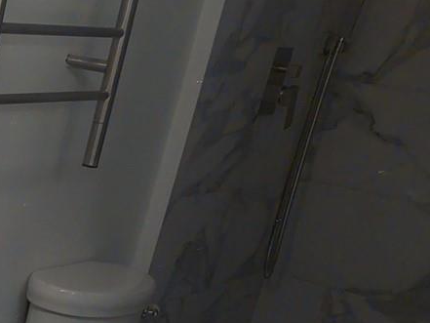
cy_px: 413
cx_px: -271
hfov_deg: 18.9
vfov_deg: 16.1
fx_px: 1081
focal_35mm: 87
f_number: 1.8
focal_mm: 5.23
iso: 80
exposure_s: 1/60
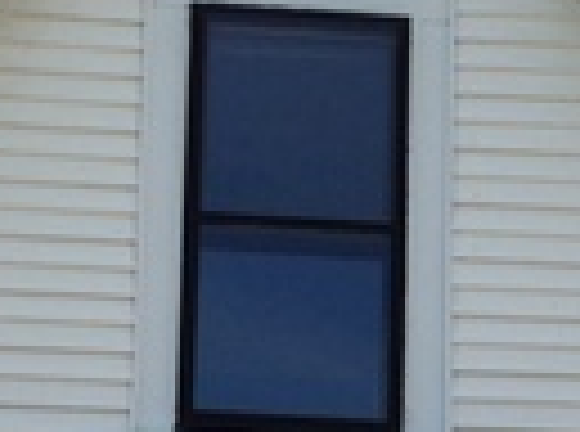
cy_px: 778
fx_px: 2857
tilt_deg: +10.5
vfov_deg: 8.3
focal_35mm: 171
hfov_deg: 11.6
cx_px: 218
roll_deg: -1.0
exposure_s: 1/903
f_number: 2.4
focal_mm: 4.12
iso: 50
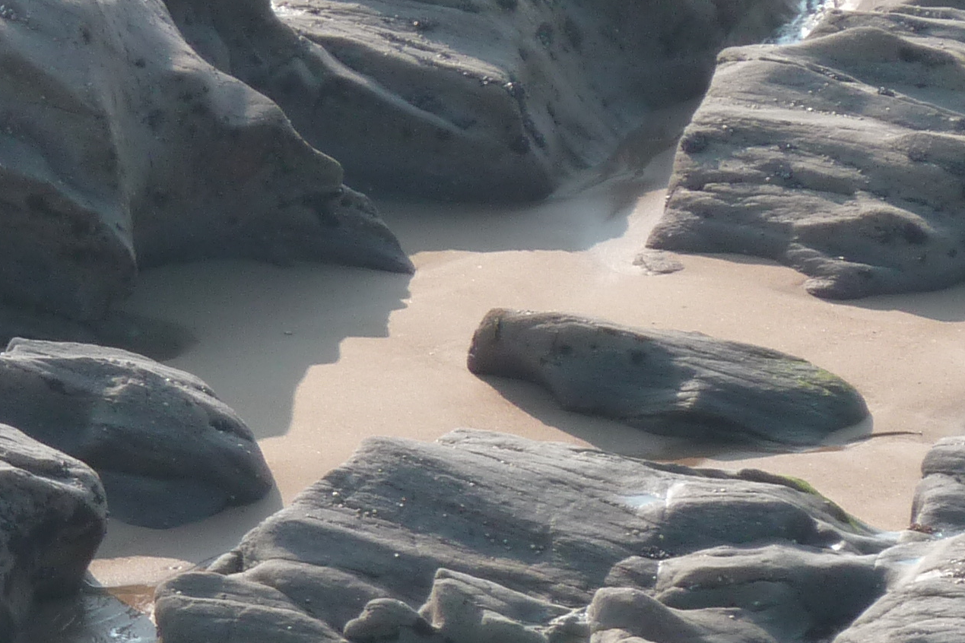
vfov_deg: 2.5
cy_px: 523
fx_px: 14849
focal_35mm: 554
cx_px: -497
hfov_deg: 3.7
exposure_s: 1/250
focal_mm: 27.8
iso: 80
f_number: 4.5
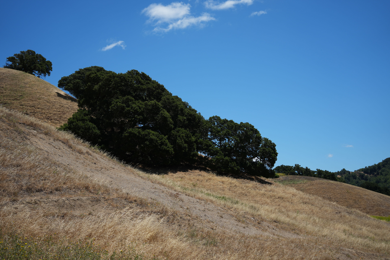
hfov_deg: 39.6
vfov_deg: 27.0
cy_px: 130
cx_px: 195
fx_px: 542
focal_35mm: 50
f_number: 4.5
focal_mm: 50
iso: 100
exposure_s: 1/1000
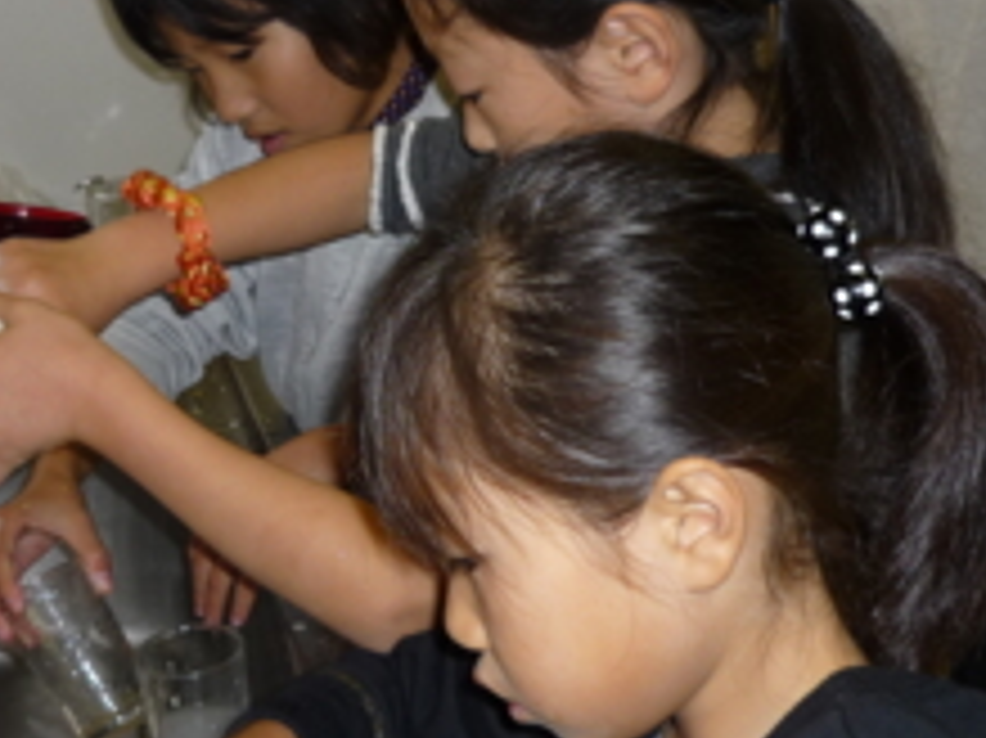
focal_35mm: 64
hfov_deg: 30.0
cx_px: 311
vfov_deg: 22.9
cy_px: 338
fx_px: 1822
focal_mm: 5.5
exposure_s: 1/30
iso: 100
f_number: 2.8
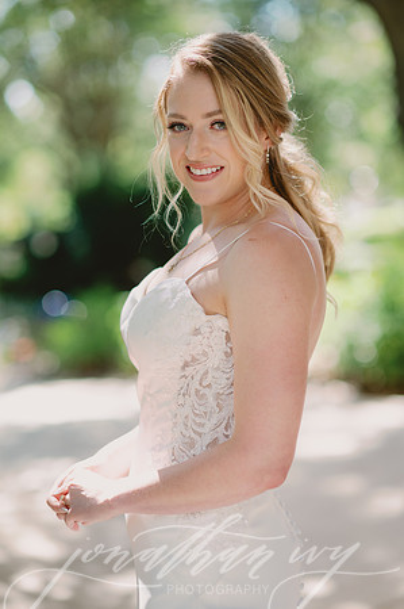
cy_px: 304
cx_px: 202
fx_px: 1434
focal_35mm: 85
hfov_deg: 16.0
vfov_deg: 23.9
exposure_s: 1/1250
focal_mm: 85
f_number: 2
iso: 160
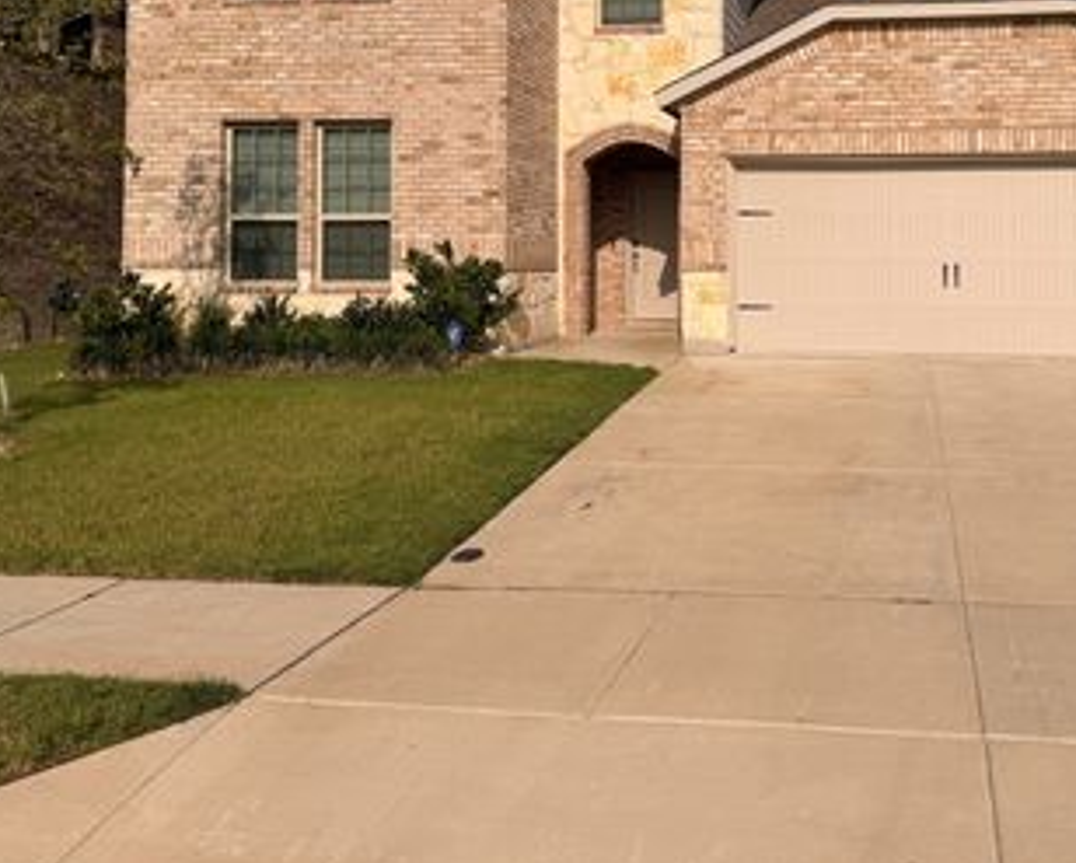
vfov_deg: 38.3
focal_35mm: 38
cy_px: 225
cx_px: 737
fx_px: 1211
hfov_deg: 47.0
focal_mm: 6.76
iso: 80
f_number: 1.78
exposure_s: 1/11905
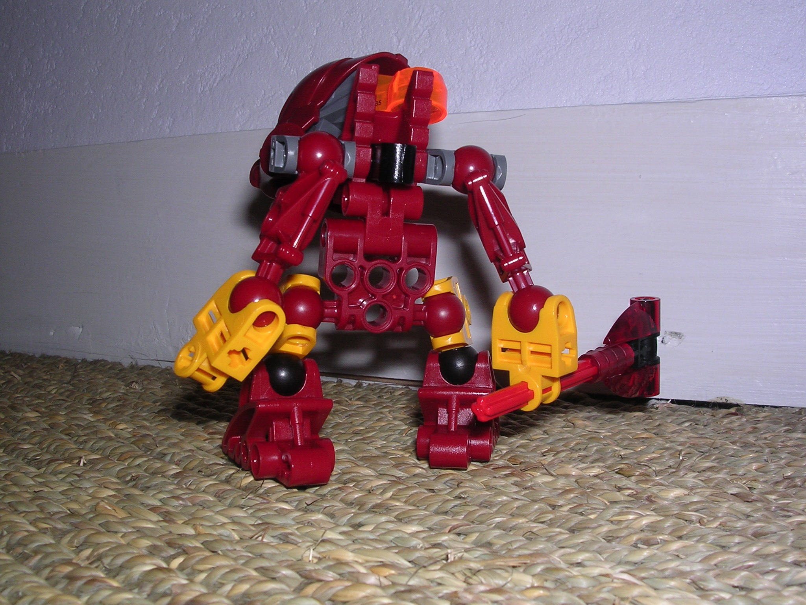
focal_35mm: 38
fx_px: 885
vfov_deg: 37.7
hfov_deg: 49.0
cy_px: 302
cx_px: 403
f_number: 5.6
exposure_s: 1/60.1
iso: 100
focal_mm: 5.8
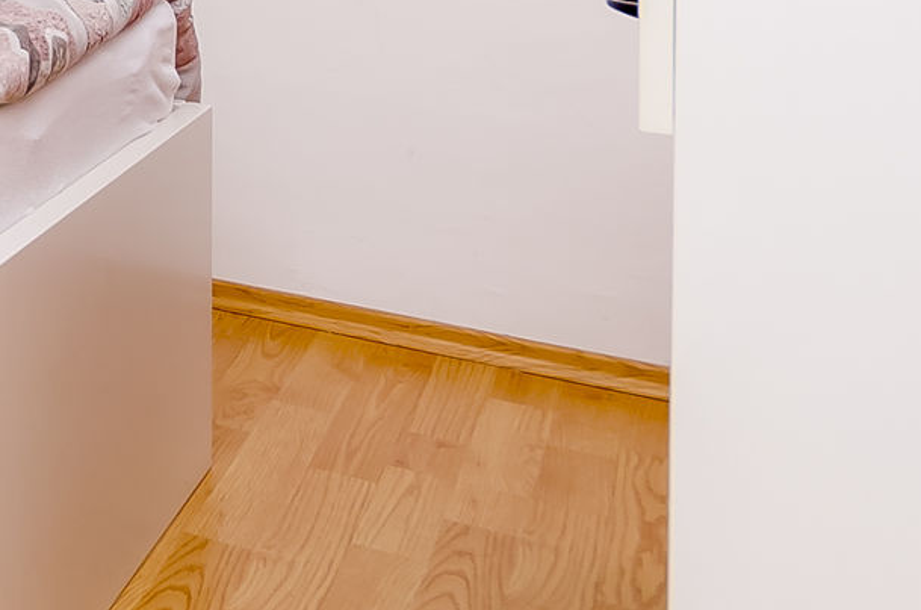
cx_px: -871
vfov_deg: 17.4
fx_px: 1761
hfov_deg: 19.2
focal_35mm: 69
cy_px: -346
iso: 250
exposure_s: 1/125
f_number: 7.1
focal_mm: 10
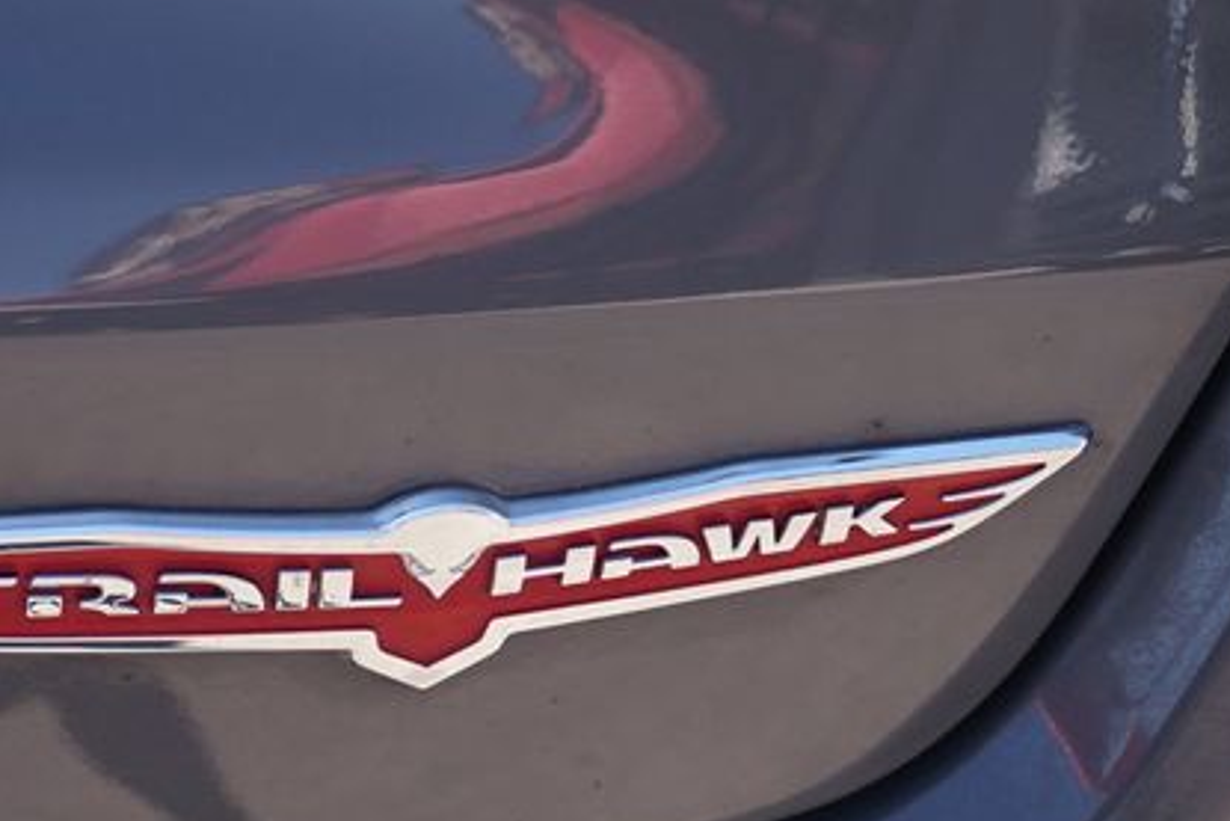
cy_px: 391
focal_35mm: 74
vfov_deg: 18.4
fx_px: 2529
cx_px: 368
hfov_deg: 27.1
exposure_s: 1/160
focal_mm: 32
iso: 125
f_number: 5
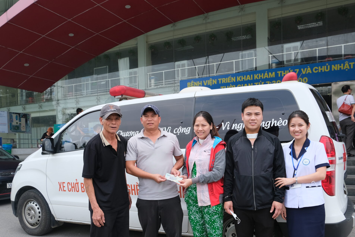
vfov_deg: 41.9
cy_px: 153
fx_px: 306
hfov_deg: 60.1
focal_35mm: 31
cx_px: 197
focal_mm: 15
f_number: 5.6
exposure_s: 1/400
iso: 320
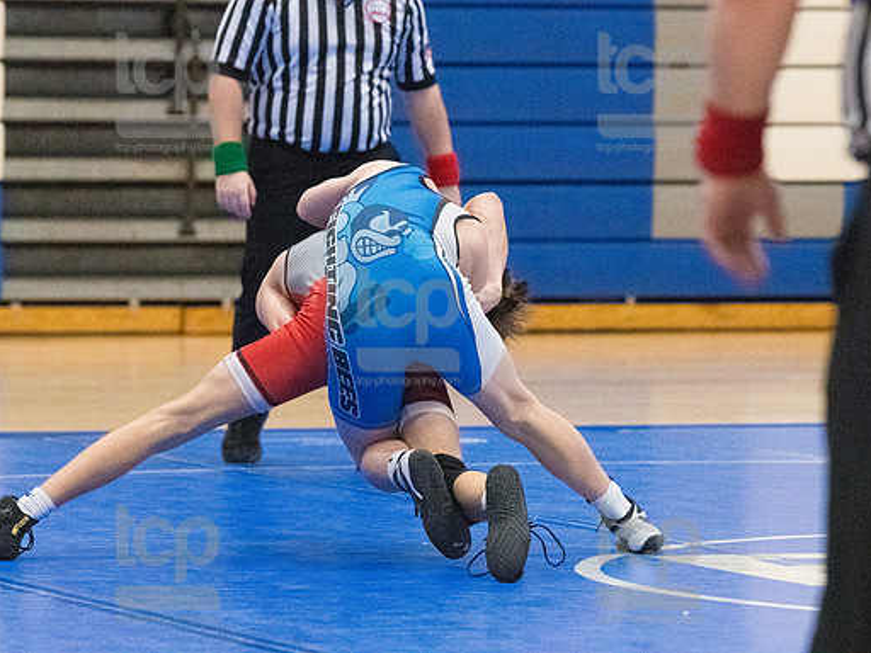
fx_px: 6769
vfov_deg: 5.5
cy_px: 326
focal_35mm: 269
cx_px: 408
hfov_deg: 7.4
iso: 10000
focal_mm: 165
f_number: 4.5
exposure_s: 1/1600
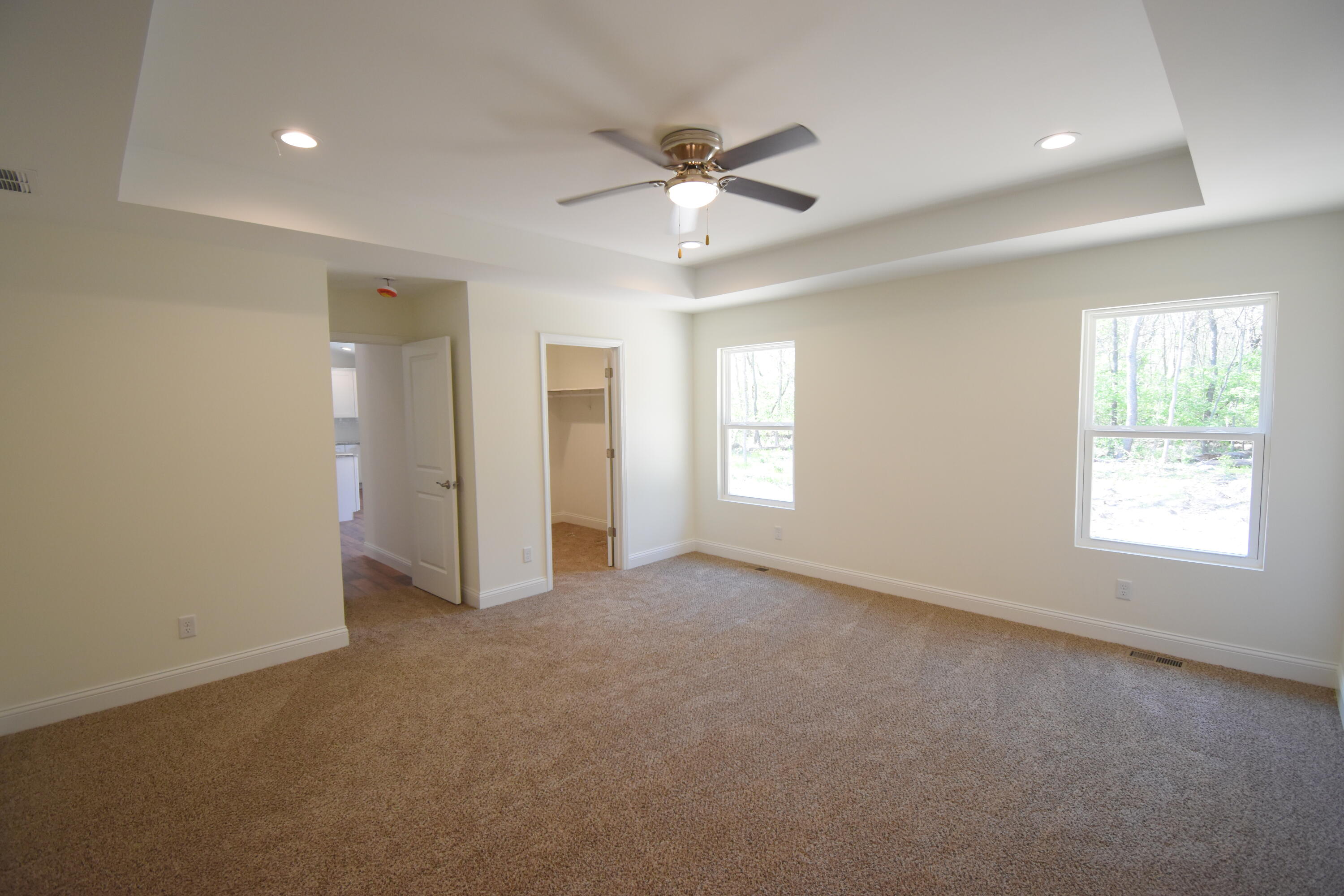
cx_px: 672
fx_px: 560
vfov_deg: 77.3
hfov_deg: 100.4
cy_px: 448
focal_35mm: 15
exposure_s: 1/125
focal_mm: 10
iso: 800
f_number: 4.5
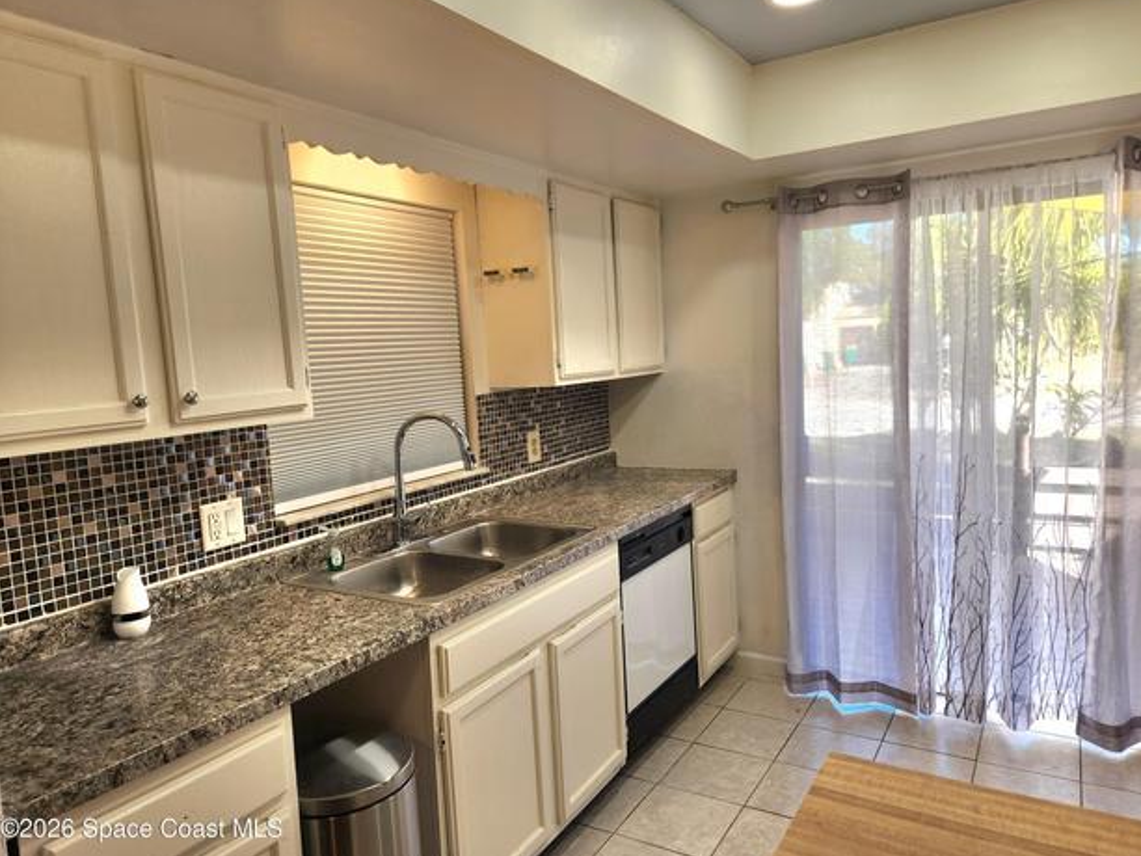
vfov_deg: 56.8
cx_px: 594
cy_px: 422
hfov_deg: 71.6
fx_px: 791
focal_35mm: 24
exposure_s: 1/120
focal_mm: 5.4
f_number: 1.8
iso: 25
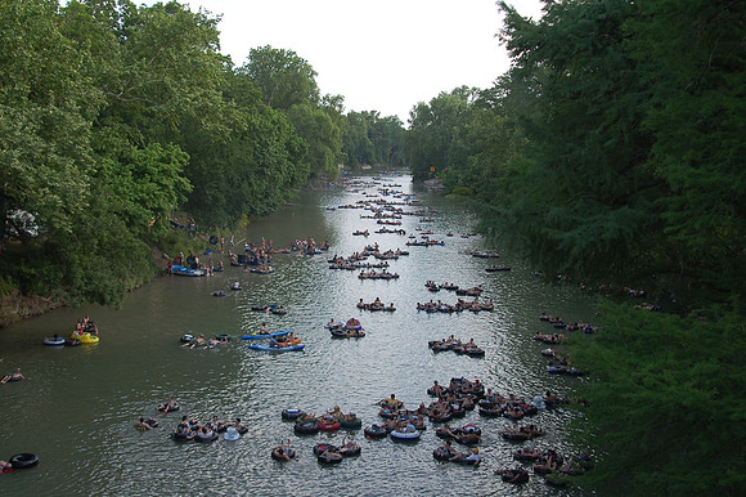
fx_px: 870
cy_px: 248
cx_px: 373
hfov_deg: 46.4
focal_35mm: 42
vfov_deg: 31.9
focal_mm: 28
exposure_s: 1/320
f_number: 6.3
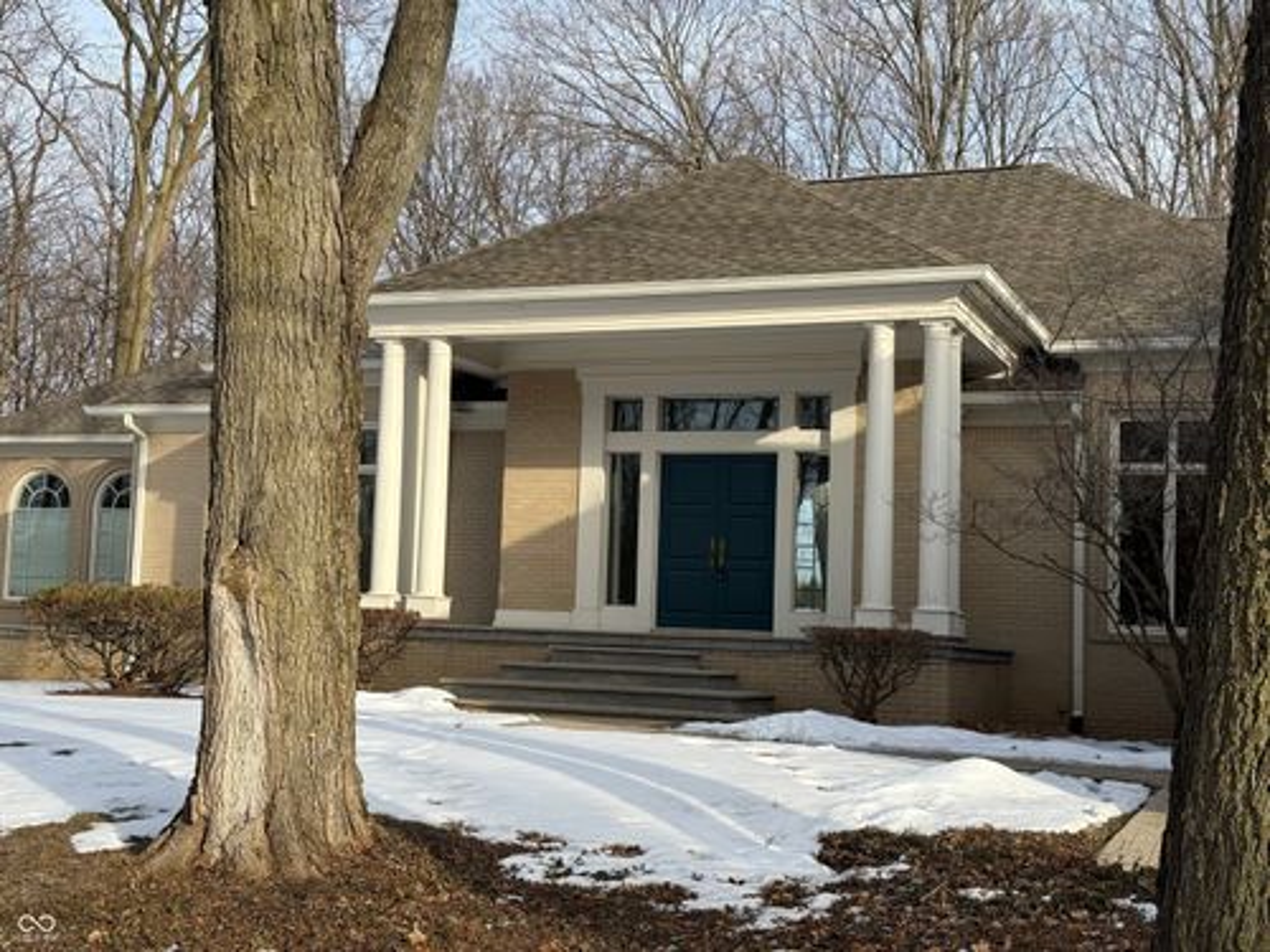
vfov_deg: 30.3
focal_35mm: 48
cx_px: 635
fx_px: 1761
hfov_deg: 39.7
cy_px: 476
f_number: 1.78
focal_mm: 6.76
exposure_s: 1/2273
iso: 64
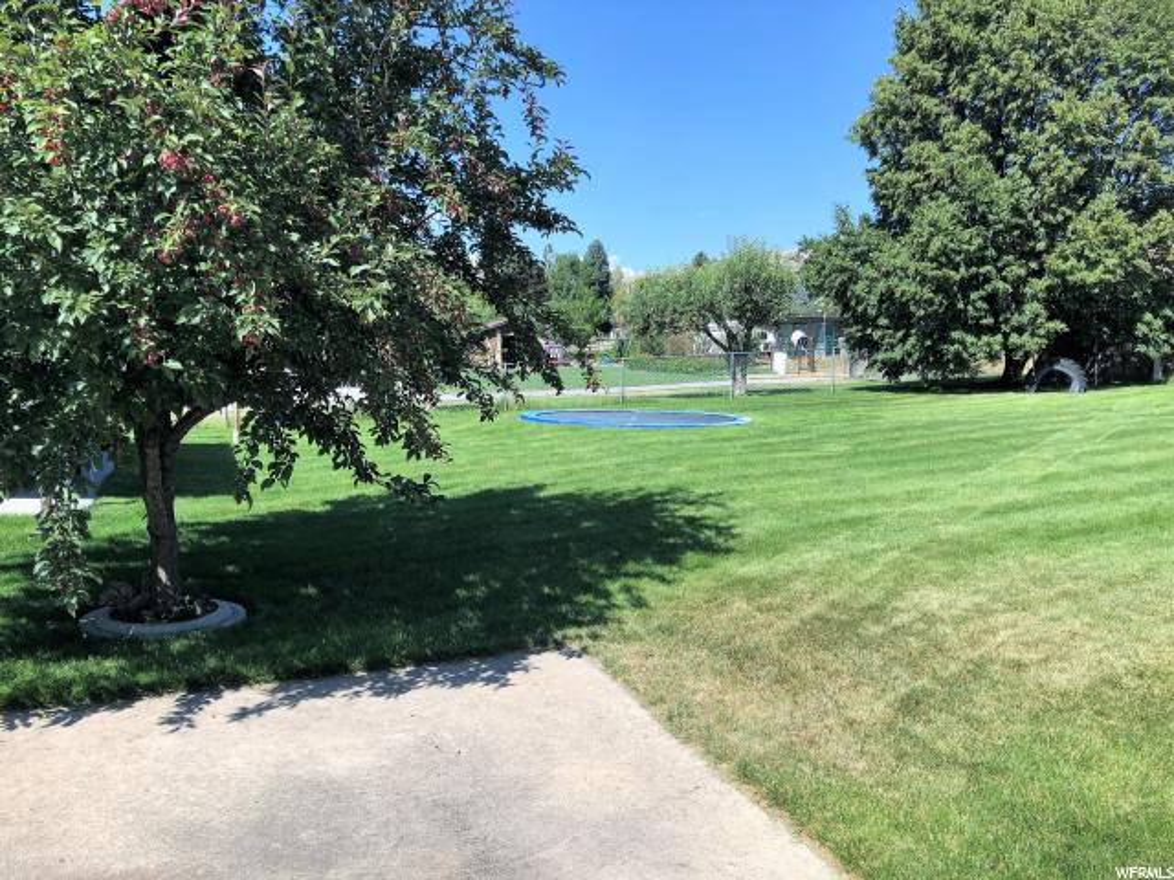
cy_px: 440
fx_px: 950
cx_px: 587
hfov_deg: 63.4
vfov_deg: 49.7
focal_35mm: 28
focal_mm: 3.99
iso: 20
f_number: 1.8
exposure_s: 1/1453
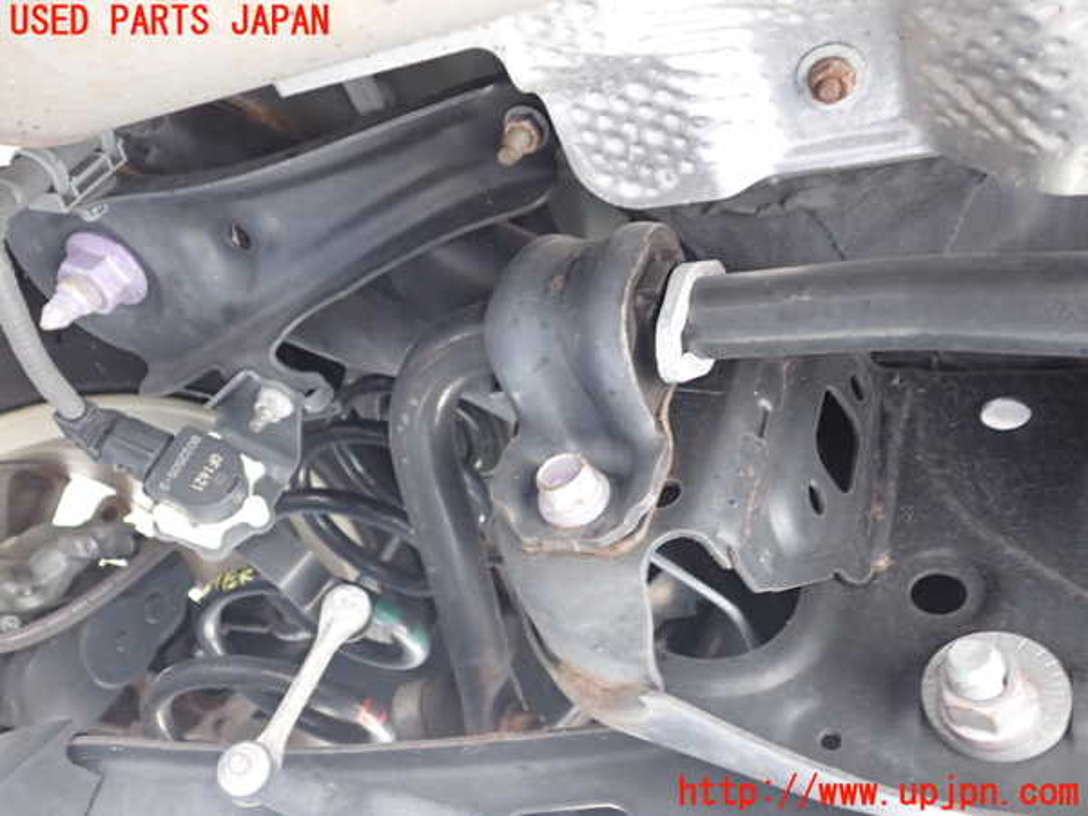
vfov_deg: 46.8
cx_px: 544
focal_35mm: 30
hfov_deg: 60.0
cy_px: 408
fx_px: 943
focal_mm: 5.4
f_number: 2.3
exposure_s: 1/30
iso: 500
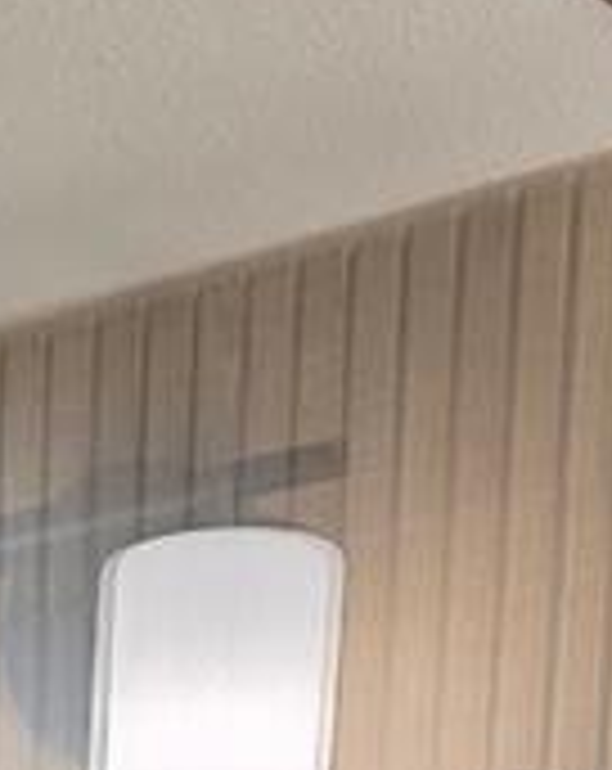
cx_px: -549
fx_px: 3590
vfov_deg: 9.1
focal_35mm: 158
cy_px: 2495
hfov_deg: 9.2
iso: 200
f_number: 1.7
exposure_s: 1/120
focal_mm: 6.3
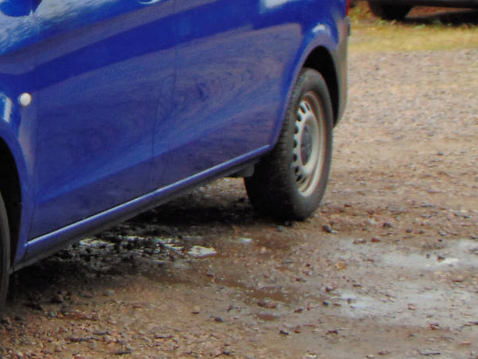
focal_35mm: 132
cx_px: -129
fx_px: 1823
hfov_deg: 14.4
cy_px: 90
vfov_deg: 11.2
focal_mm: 9
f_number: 3.5
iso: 80
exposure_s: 1/125
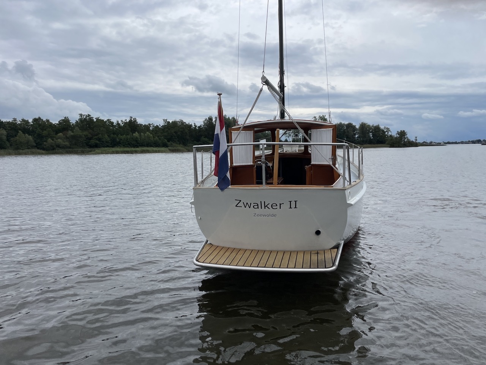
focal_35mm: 26
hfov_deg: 67.3
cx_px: 243
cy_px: 182
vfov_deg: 53.1
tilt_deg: -4.8
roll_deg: +1.6
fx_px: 365
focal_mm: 4.2
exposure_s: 1/5814
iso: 32
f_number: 1.6
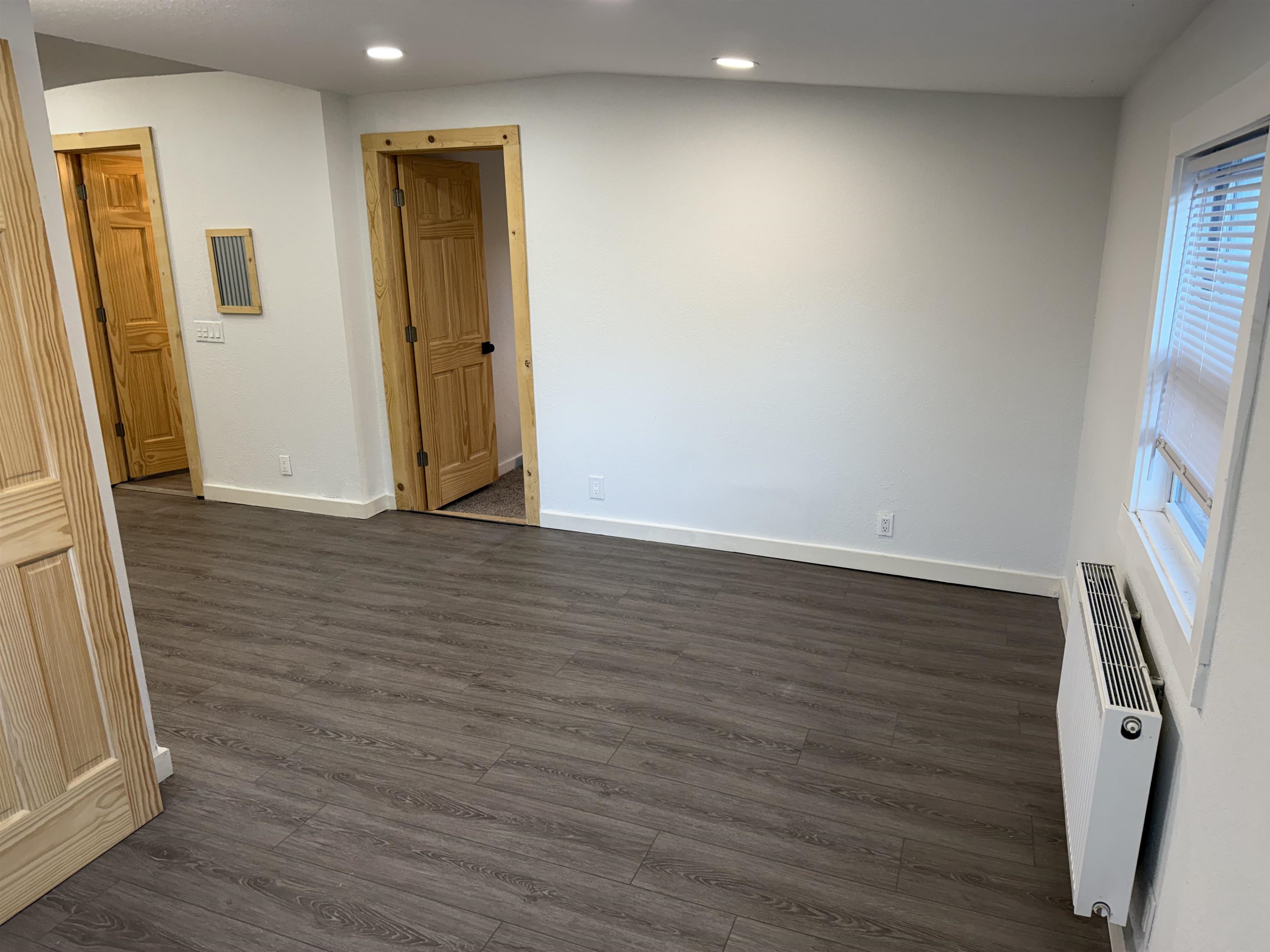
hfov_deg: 71.6
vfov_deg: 56.8
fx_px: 881
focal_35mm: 24
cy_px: 476
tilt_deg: -16.3
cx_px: 635
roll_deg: +0.9
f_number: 1.78
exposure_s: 1/120
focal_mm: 6.76
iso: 100
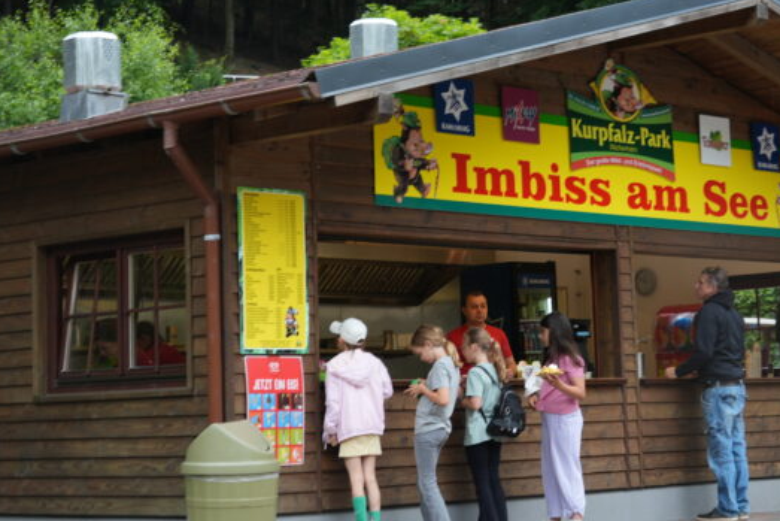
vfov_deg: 15.0
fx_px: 1972
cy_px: 183
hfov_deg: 22.3
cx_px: 464
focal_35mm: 91
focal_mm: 31
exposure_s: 1/50
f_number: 4
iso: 100
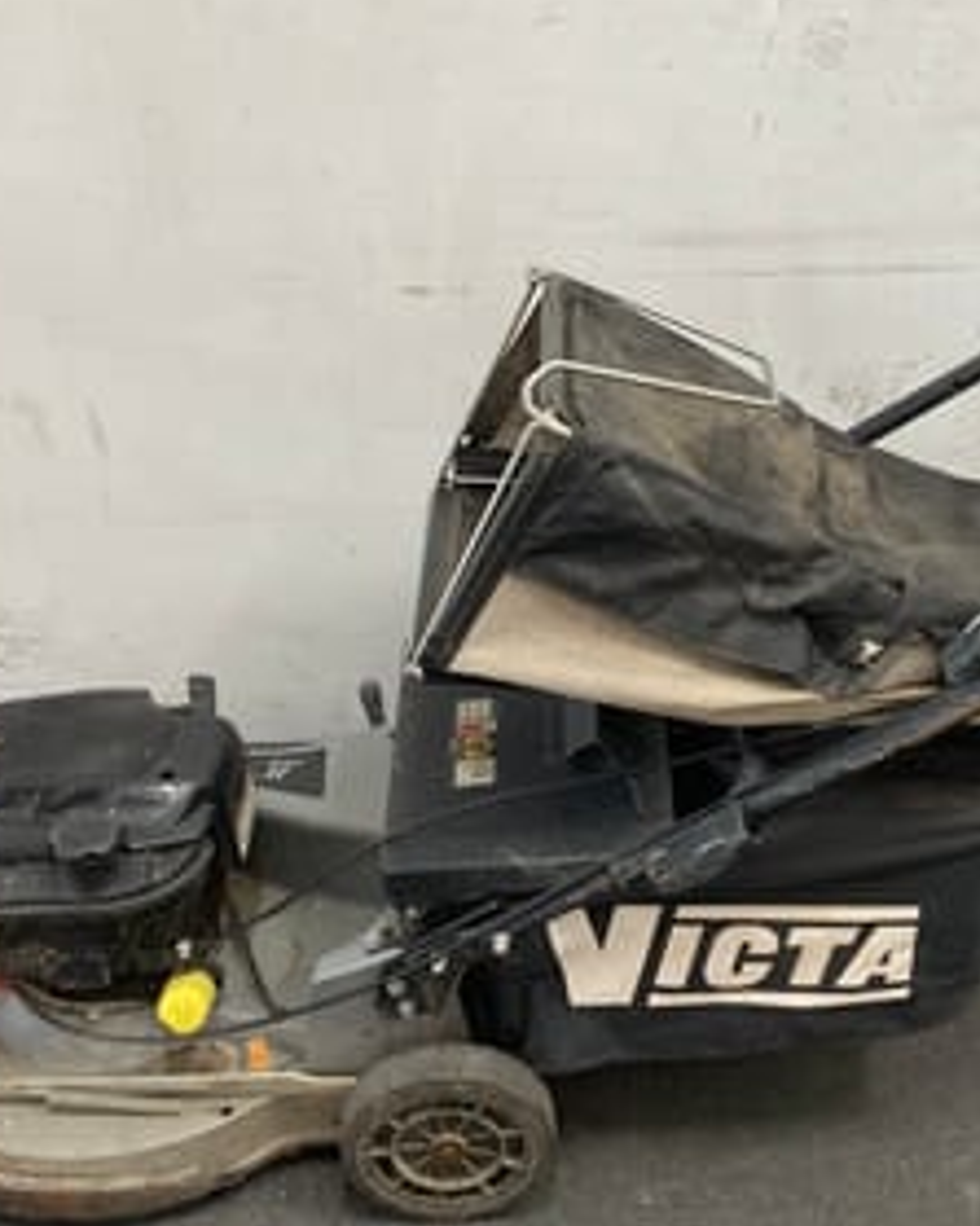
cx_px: 611
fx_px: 1777
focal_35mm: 49
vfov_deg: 38.0
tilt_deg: -34.3
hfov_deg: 30.7
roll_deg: -1.0
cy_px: 648
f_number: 1.8
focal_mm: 3.99
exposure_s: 1/50
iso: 80
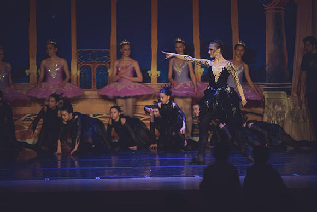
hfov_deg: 8.7
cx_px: 185
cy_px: 113
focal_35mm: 237
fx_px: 2089
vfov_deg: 5.8
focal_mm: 200
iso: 3200
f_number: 2.8
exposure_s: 1/320
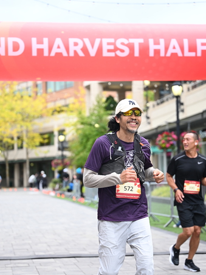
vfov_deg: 23.8
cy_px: 148
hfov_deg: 18.0
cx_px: 103
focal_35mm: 82
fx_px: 651
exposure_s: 1/1600
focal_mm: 70
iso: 640
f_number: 2.8
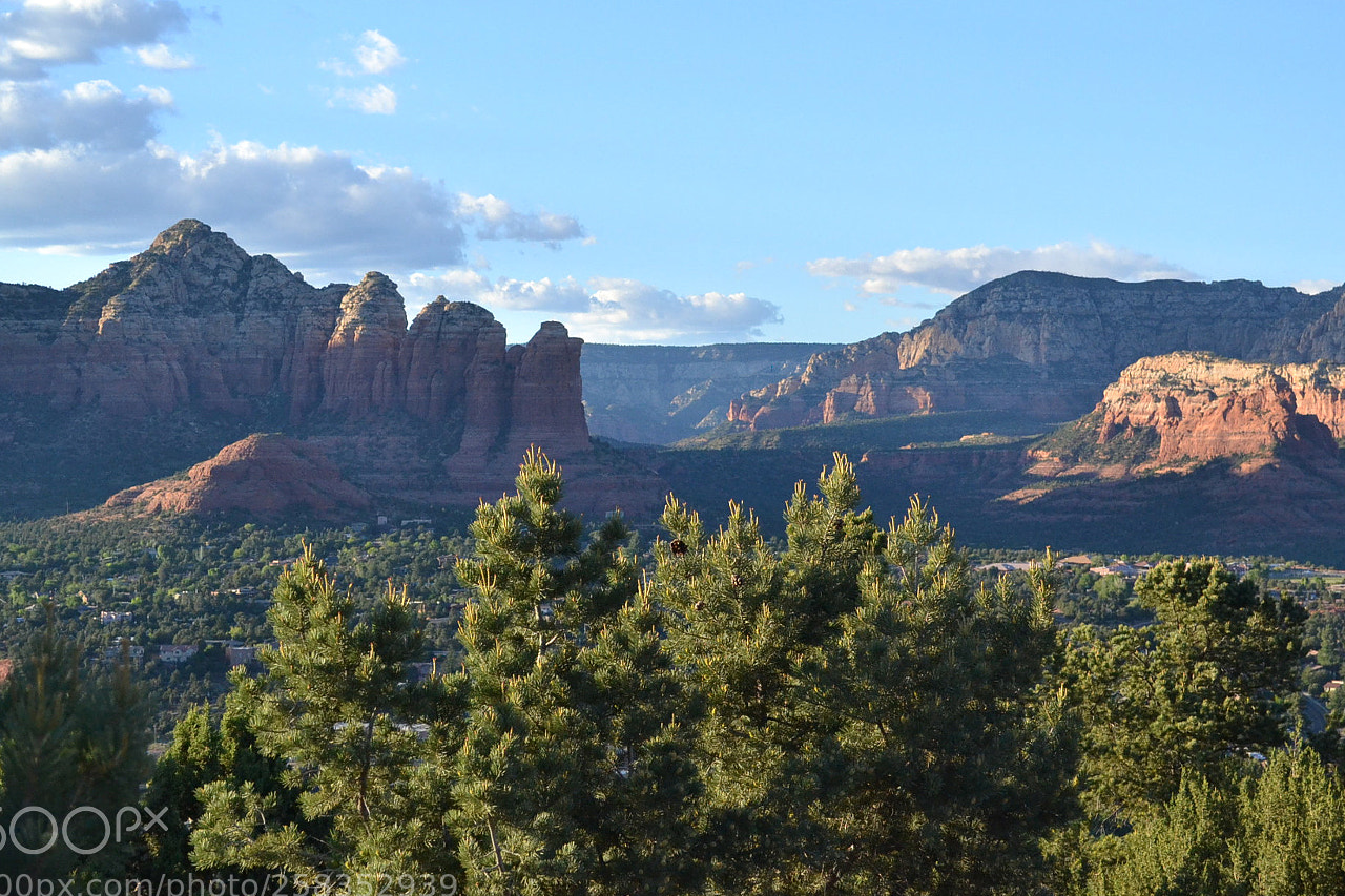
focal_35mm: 75
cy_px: 409
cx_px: 748
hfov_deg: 27.0
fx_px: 2802
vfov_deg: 18.2
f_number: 5.6
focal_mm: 40
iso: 1400
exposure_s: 1/2000
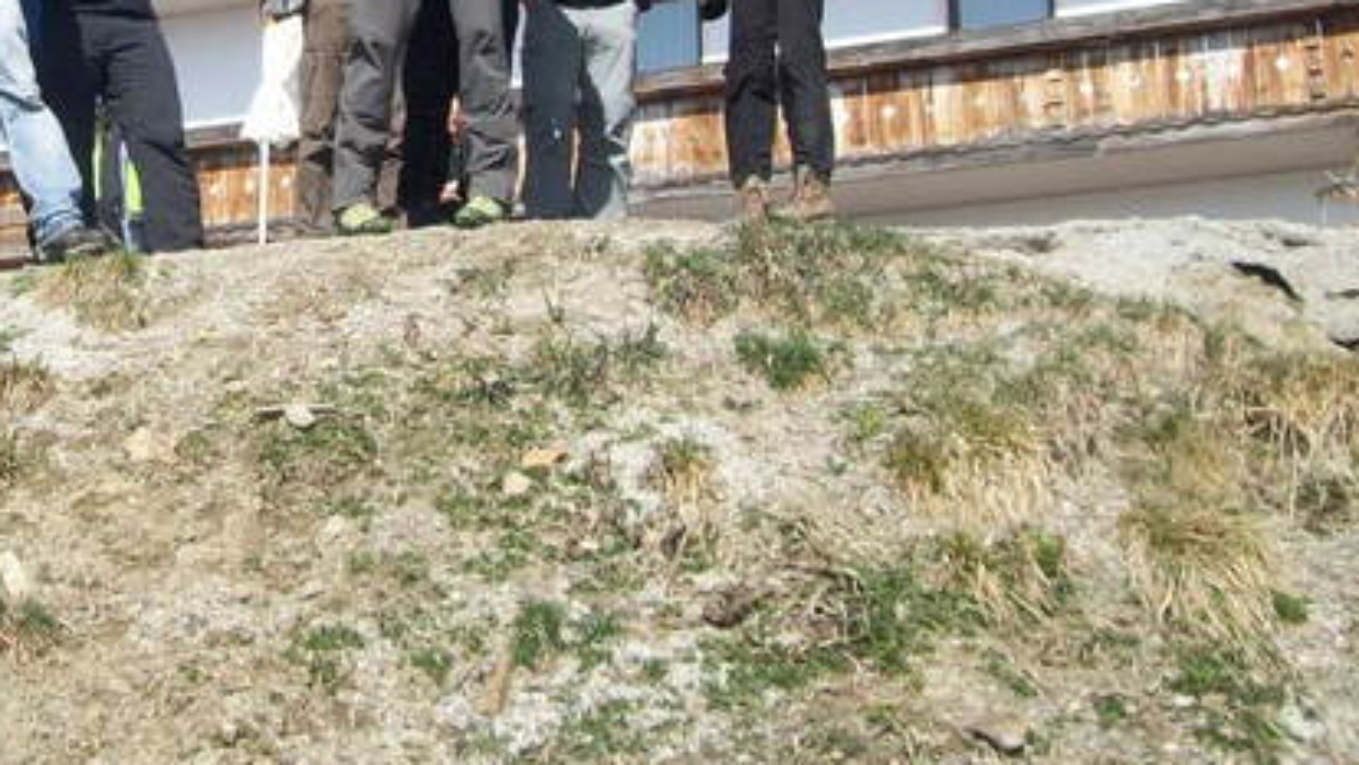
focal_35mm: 75
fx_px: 2703
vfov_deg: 15.5
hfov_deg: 27.1
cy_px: -169
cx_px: 108
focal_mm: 6
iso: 80
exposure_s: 1/450
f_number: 4.8
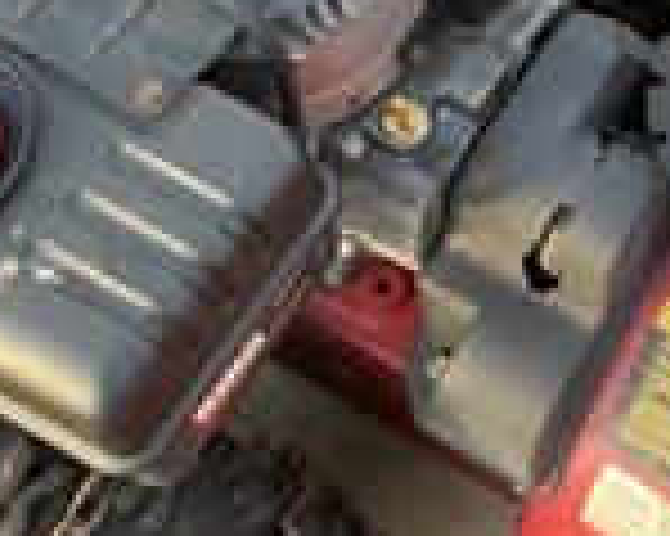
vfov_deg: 19.1
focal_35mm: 76
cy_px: -99
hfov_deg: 23.3
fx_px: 1506
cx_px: 773
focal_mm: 3
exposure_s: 1/122
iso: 50
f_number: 1.8
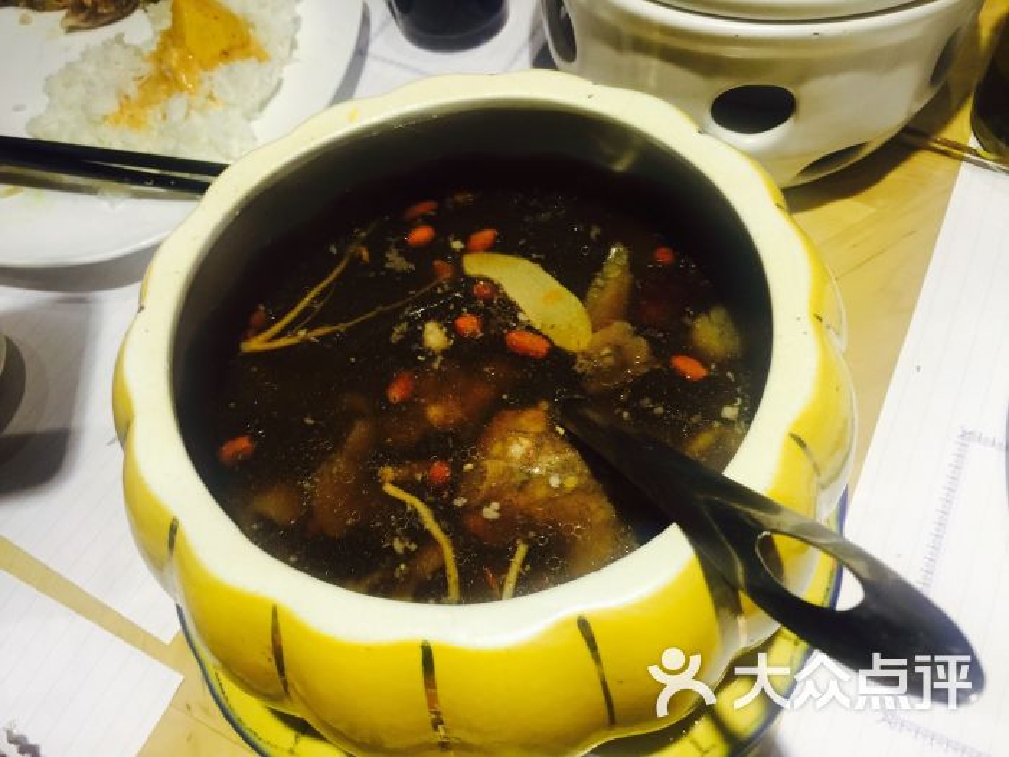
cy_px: 378
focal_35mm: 29
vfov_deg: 48.2
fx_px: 845
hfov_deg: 61.7
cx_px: 504
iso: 64
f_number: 2.2
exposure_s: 1/17
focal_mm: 4.15
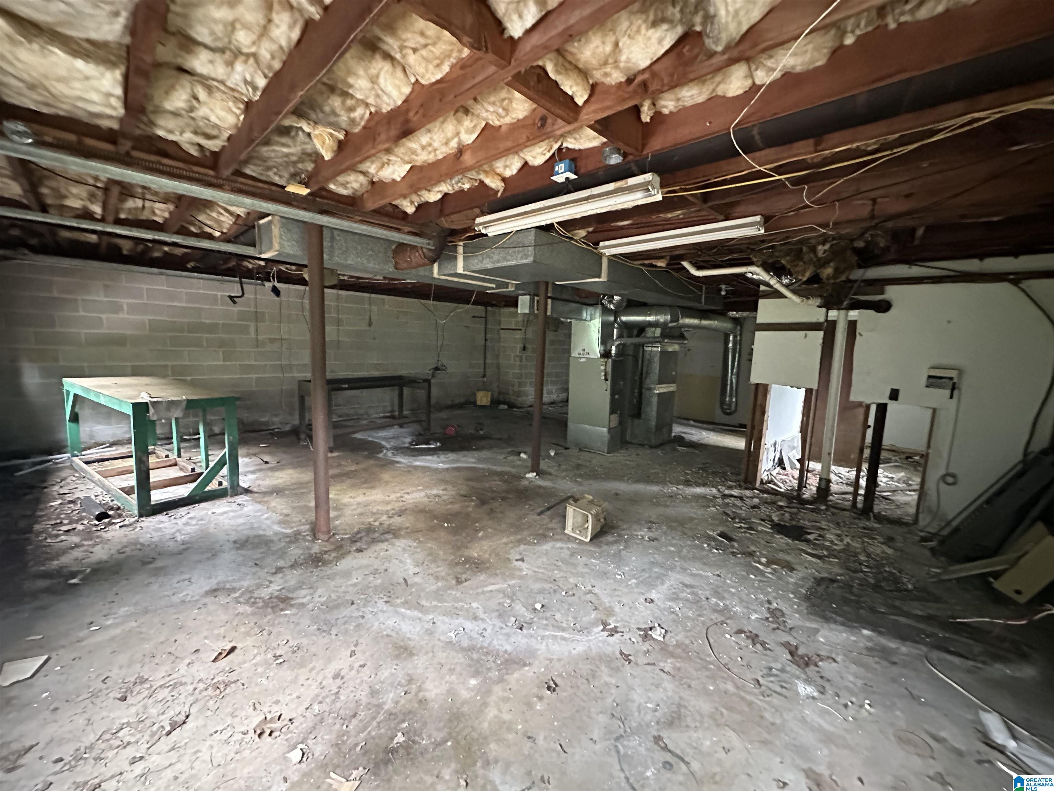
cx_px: 527
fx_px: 426
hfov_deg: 102.1
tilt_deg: -6.0
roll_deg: -2.6
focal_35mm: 14
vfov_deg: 85.7
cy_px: 396
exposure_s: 1/35
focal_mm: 2.22
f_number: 2.2
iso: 1600
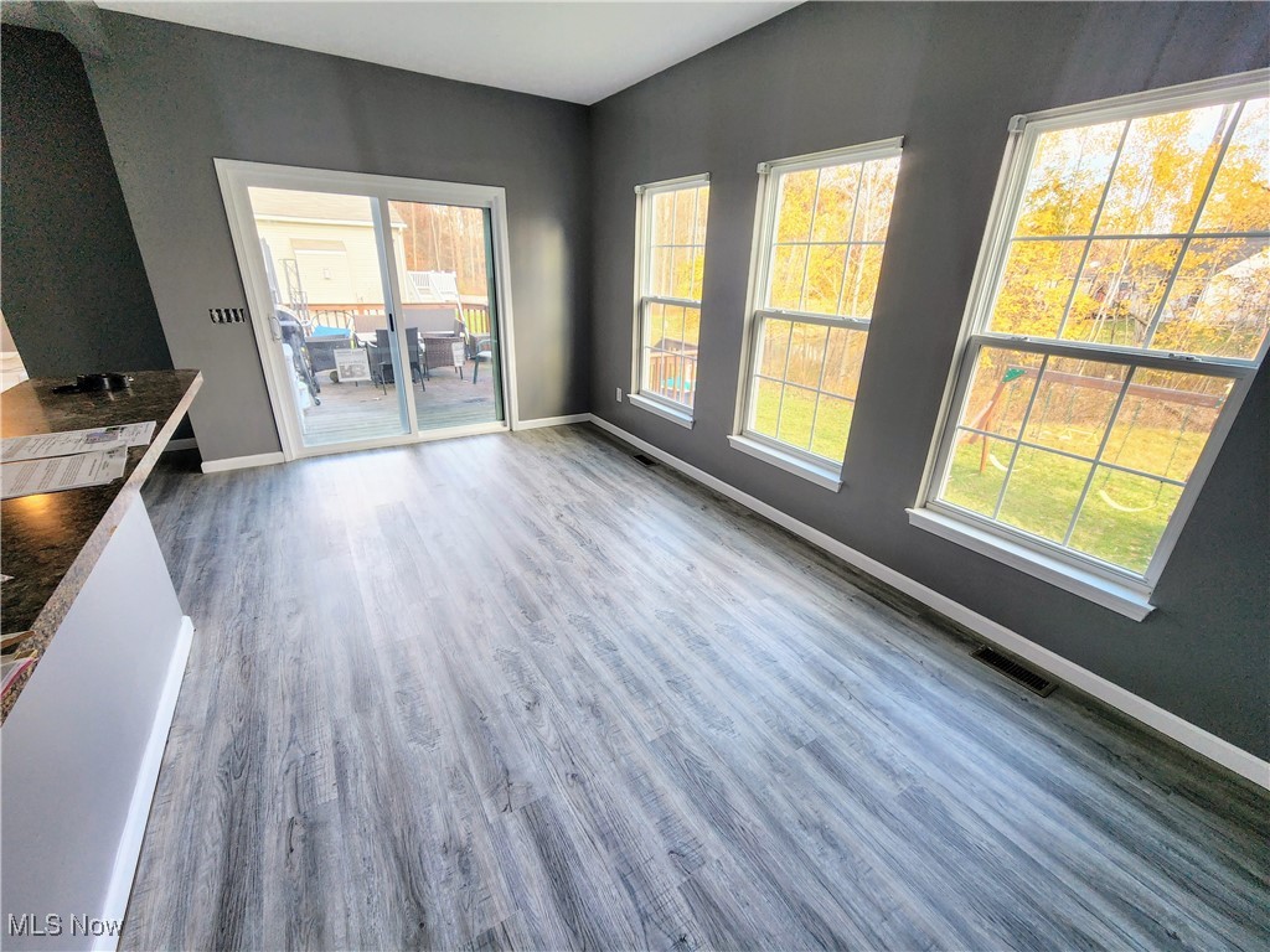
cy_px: 476
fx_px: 477
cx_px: 635
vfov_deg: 89.9
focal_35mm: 13
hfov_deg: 106.2
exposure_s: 1/60
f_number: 2.2
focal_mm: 2.2
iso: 100
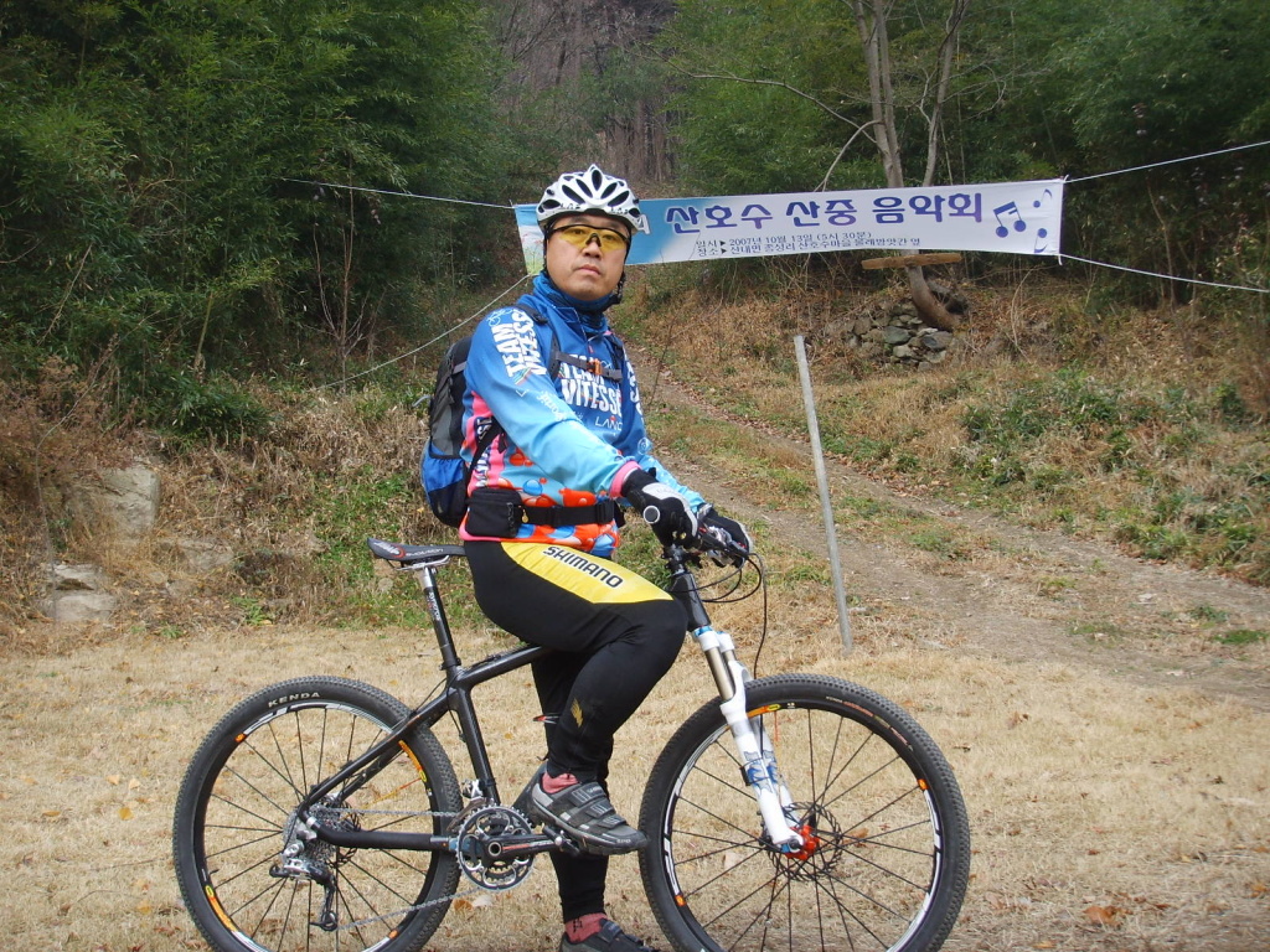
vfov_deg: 29.1
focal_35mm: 50
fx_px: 1834
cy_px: 476
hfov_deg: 38.2
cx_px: 635
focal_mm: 8.8
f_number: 3.8
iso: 50
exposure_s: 1/125
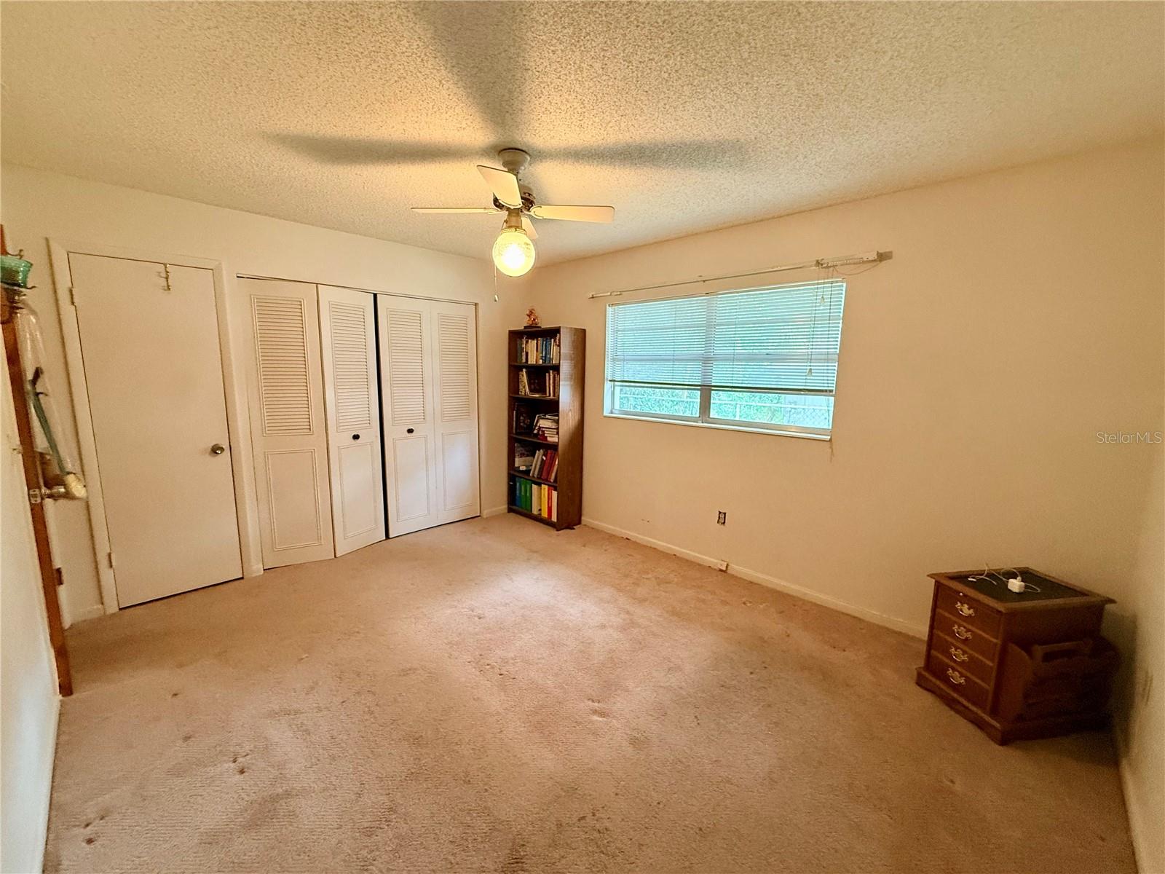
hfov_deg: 102.1
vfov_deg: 85.7
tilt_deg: -7.7
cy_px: 437
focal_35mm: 14
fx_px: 471
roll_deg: -0.4
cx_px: 582
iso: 400
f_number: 2.2
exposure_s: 1/60
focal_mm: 2.22
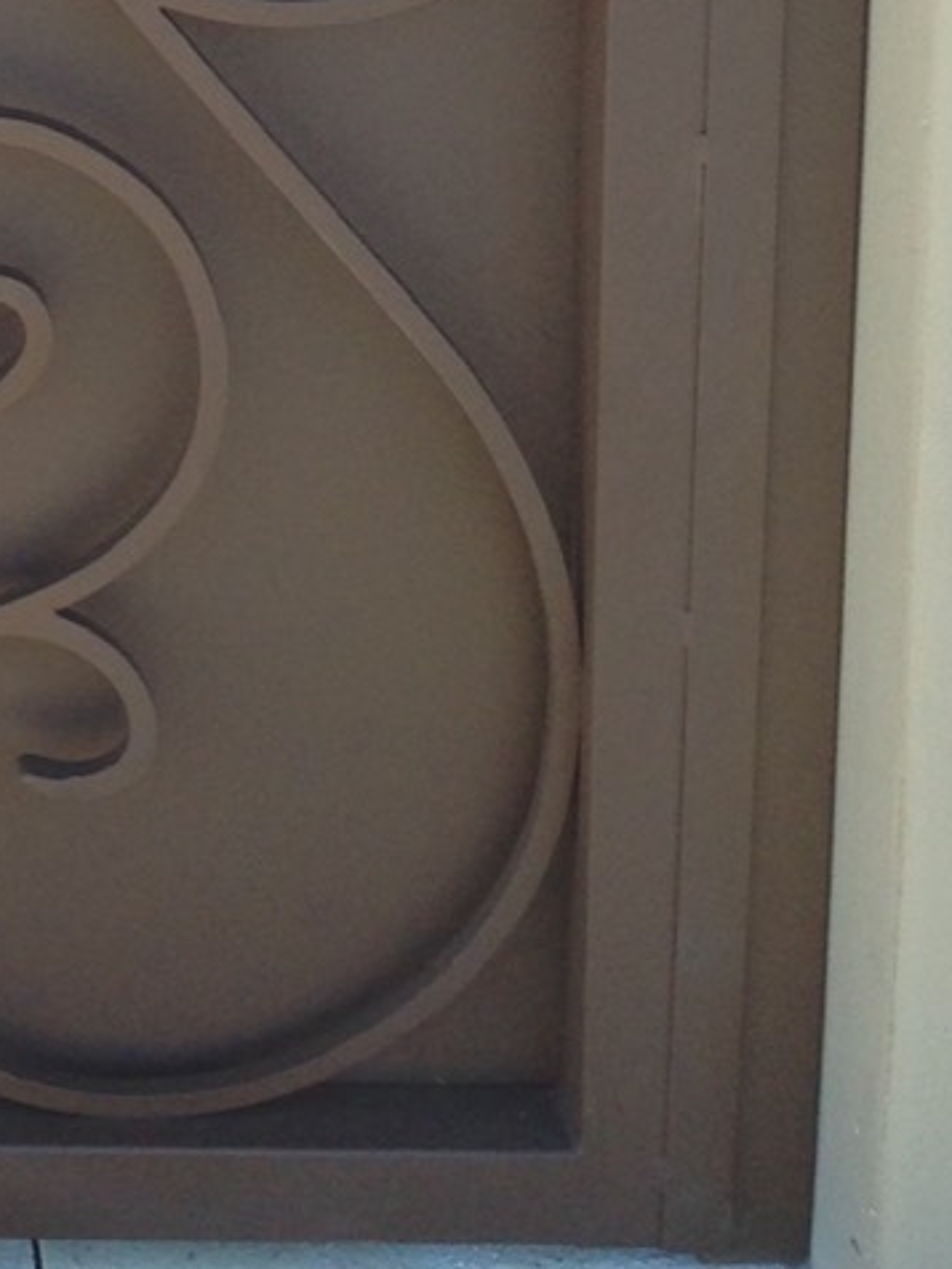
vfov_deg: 16.3
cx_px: -549
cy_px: -573
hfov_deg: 12.6
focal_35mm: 111
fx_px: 4070
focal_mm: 4.12
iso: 50
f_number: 2.4
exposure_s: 1/128
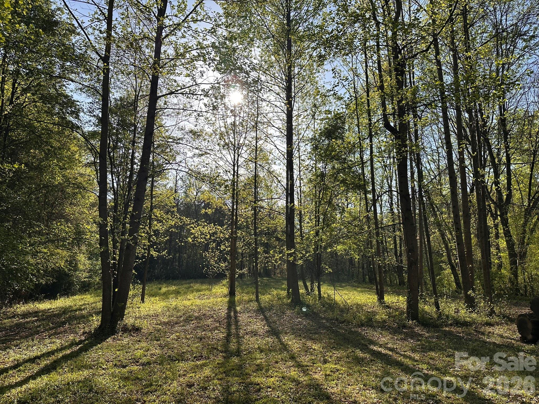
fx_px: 374
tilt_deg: +11.9
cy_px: 202
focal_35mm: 24
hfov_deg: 71.6
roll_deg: -0.7
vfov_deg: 56.8
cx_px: 270
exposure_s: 1/3861
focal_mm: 6.86
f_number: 1.78
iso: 80
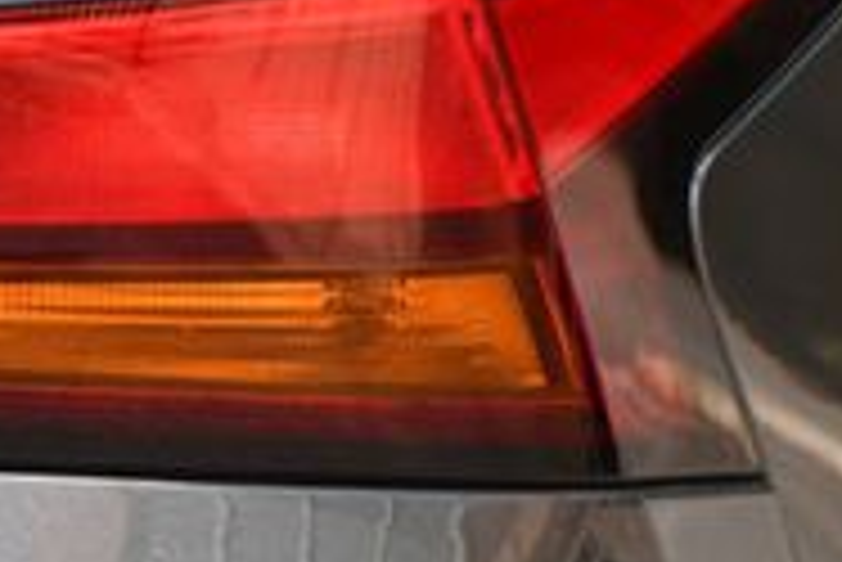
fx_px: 9363
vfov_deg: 3.4
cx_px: -41
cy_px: 121
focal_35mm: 400
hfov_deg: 5.1
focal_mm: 78
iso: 110
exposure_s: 1/250
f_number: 8
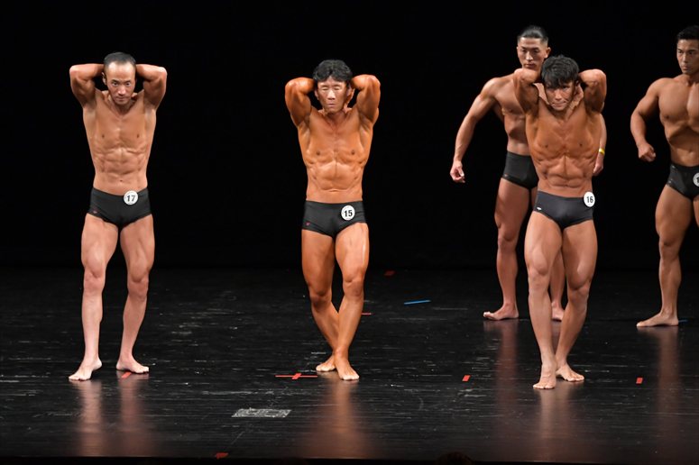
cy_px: 232
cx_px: 350
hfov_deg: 9.2
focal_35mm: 225
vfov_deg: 6.1
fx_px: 4367
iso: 3200
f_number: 5.6
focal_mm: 150
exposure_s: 1/400
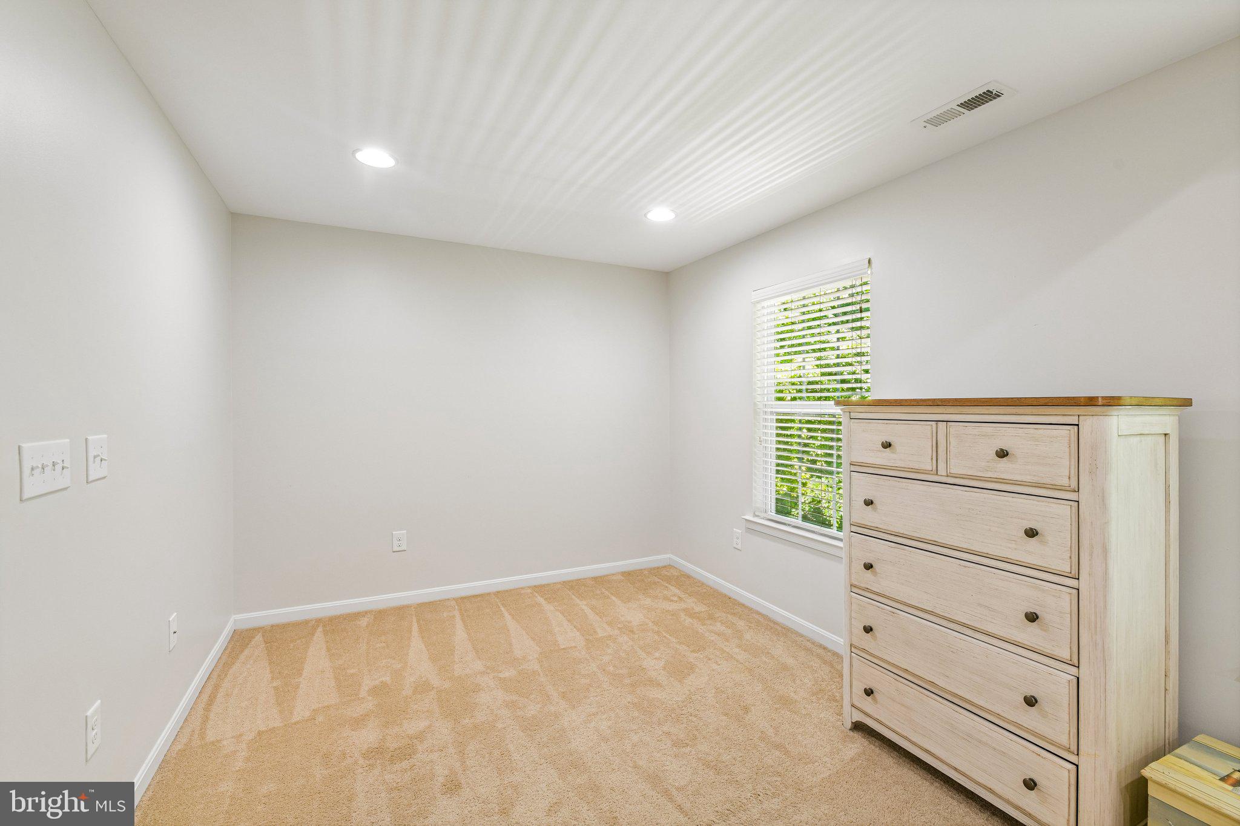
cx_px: 620
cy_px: 413
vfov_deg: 77.3
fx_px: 517
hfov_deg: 100.4
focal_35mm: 15
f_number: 8
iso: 280
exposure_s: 1/15
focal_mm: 15
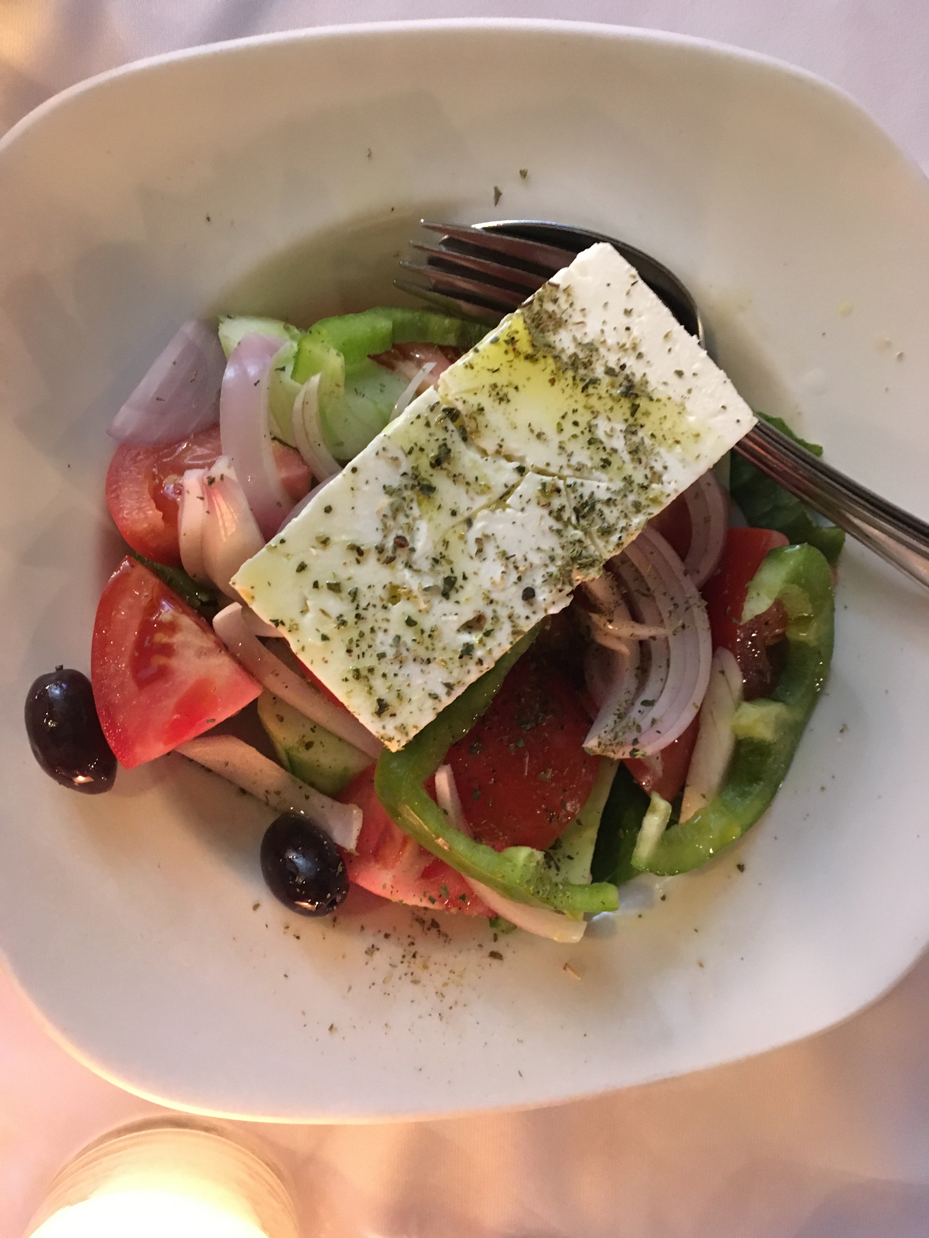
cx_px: 464
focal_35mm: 29
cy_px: 619
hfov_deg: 48.2
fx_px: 1038
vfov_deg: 61.7
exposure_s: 1/17
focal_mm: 4.15
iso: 400
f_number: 2.2
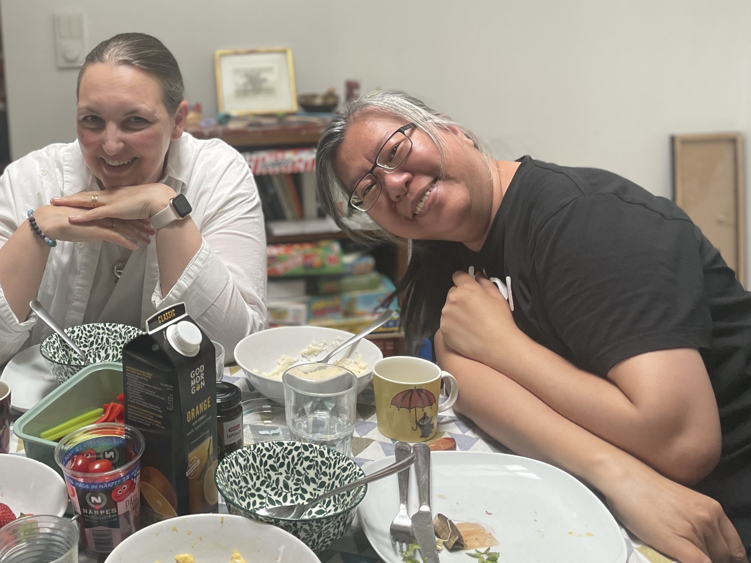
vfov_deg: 32.9
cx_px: 145
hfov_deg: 41.8
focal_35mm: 43
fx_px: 933
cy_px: 140
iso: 125
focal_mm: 4.2
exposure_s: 1/97
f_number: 1.6
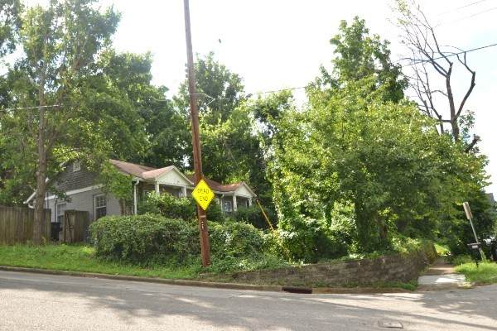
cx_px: 248
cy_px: 166
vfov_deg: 45.7
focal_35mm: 28
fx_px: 393
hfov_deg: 64.6
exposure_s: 1/200
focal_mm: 19
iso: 100
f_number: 5
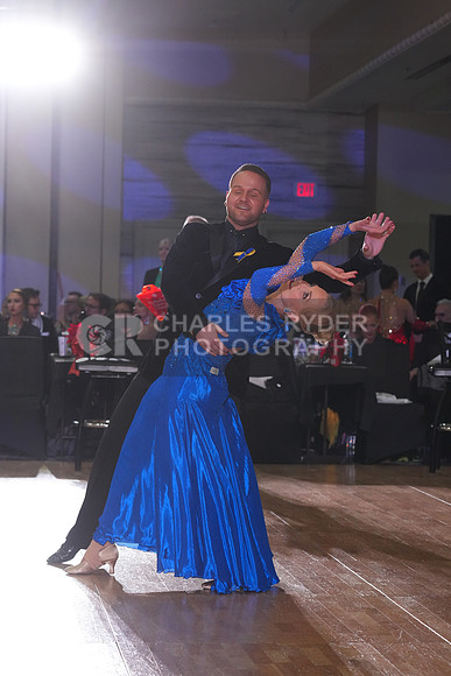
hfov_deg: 13.7
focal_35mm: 100
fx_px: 1878
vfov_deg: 20.4
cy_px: 338
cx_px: 226
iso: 3200
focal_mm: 100
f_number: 5.6
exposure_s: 1/200
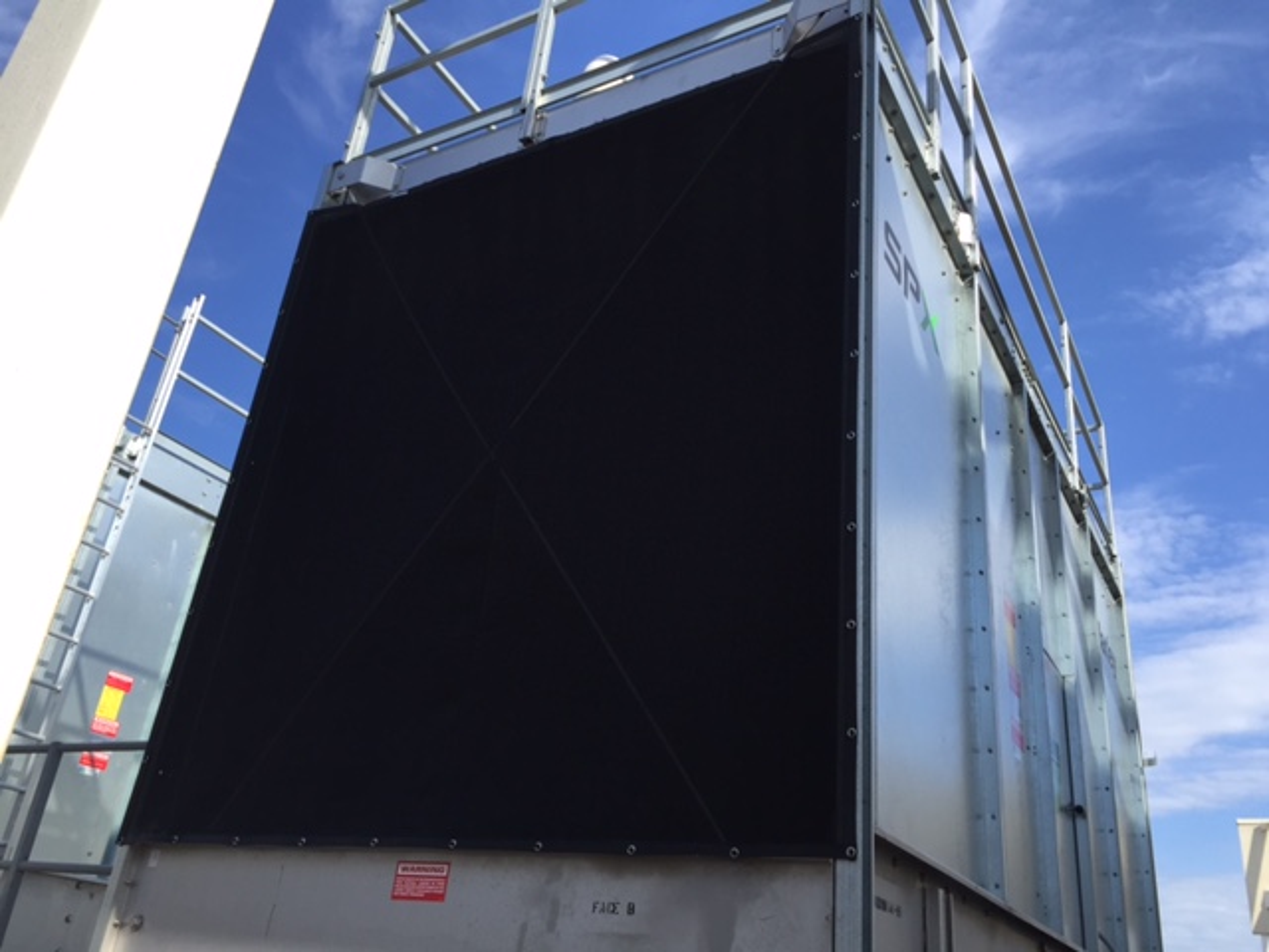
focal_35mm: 29
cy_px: 476
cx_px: 634
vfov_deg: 48.2
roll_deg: -6.5
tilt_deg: +26.4
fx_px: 1063
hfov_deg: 61.7
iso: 32
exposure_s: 1/1364
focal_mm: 4.15
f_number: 2.2
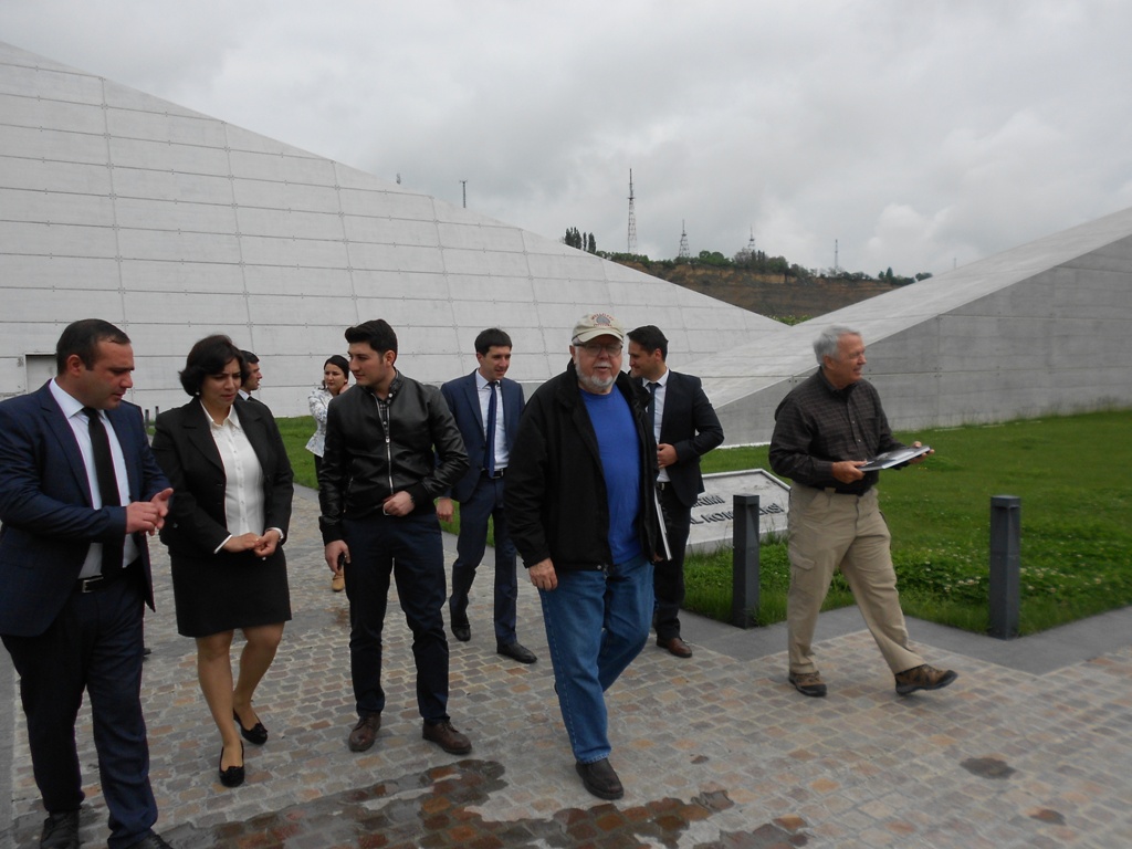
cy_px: 424
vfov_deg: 53.1
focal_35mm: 26
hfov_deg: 67.3
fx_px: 850
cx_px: 566
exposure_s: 1/1250
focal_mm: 4.6
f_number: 3.2
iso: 80
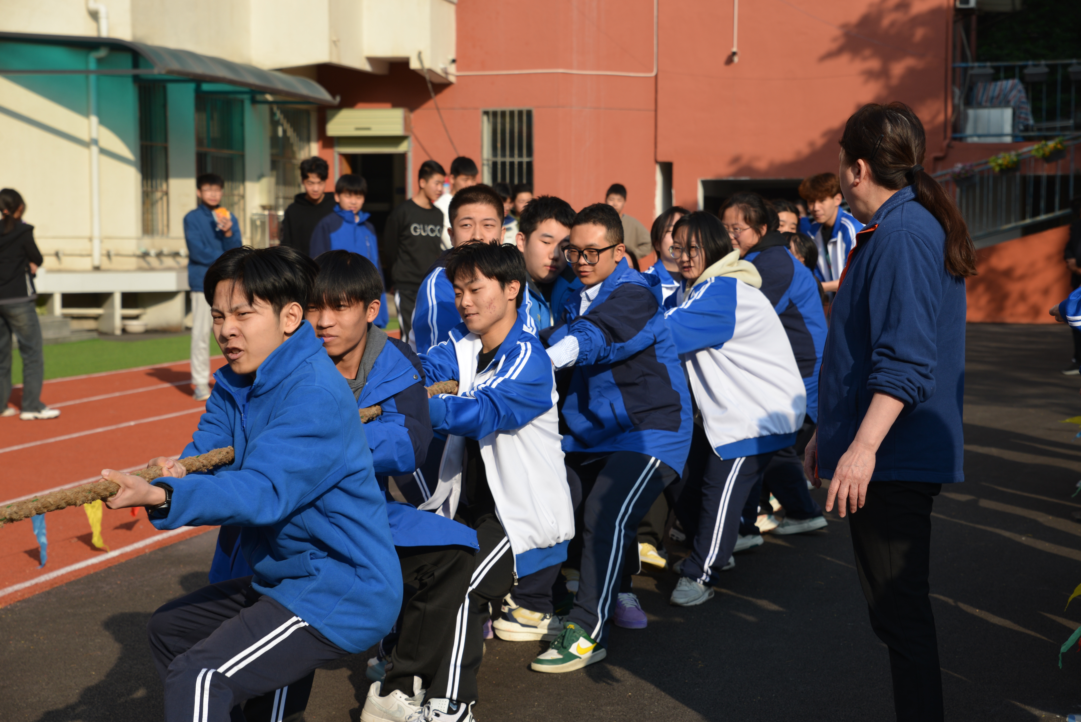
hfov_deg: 28.8
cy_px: 361
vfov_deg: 19.5
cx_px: 540
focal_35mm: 70
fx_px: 2103
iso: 200
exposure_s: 1/750
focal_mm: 70
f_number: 6.7
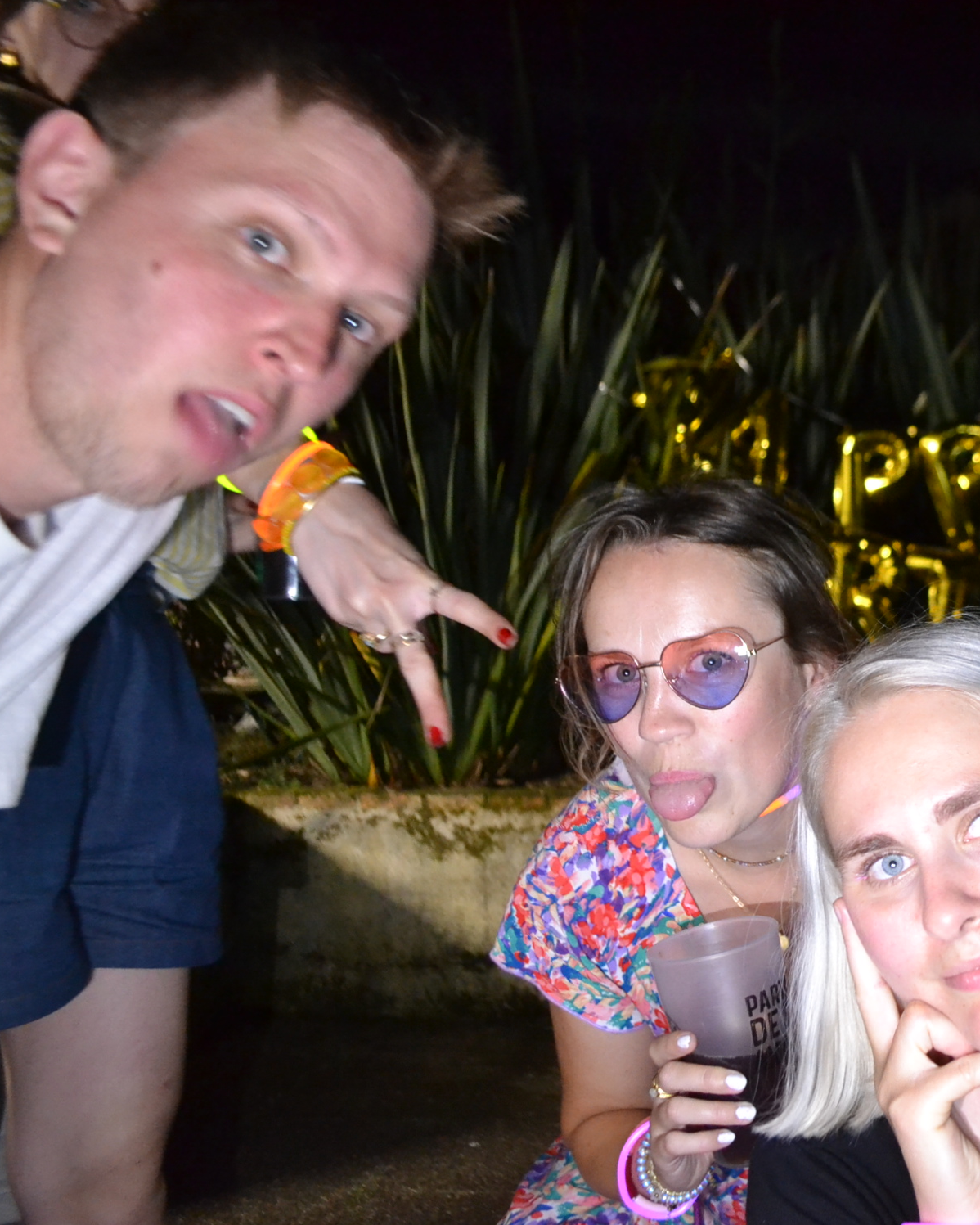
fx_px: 1414
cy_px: 618
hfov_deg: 35.8
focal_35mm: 39
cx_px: 894
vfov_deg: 46.8
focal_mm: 18
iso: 3200
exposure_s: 1/8
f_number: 3.5
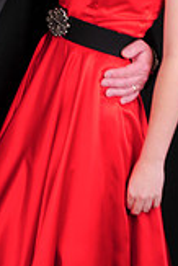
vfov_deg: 12.7
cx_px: -11
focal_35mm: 157
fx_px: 1162
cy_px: -60
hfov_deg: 8.7
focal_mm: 38
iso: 200
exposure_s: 1/125
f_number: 8
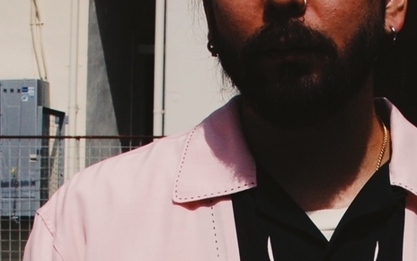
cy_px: 491
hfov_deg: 15.1
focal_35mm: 138
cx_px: 297
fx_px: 1572
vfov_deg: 9.0
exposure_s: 1/1000
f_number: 16
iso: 800
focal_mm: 35
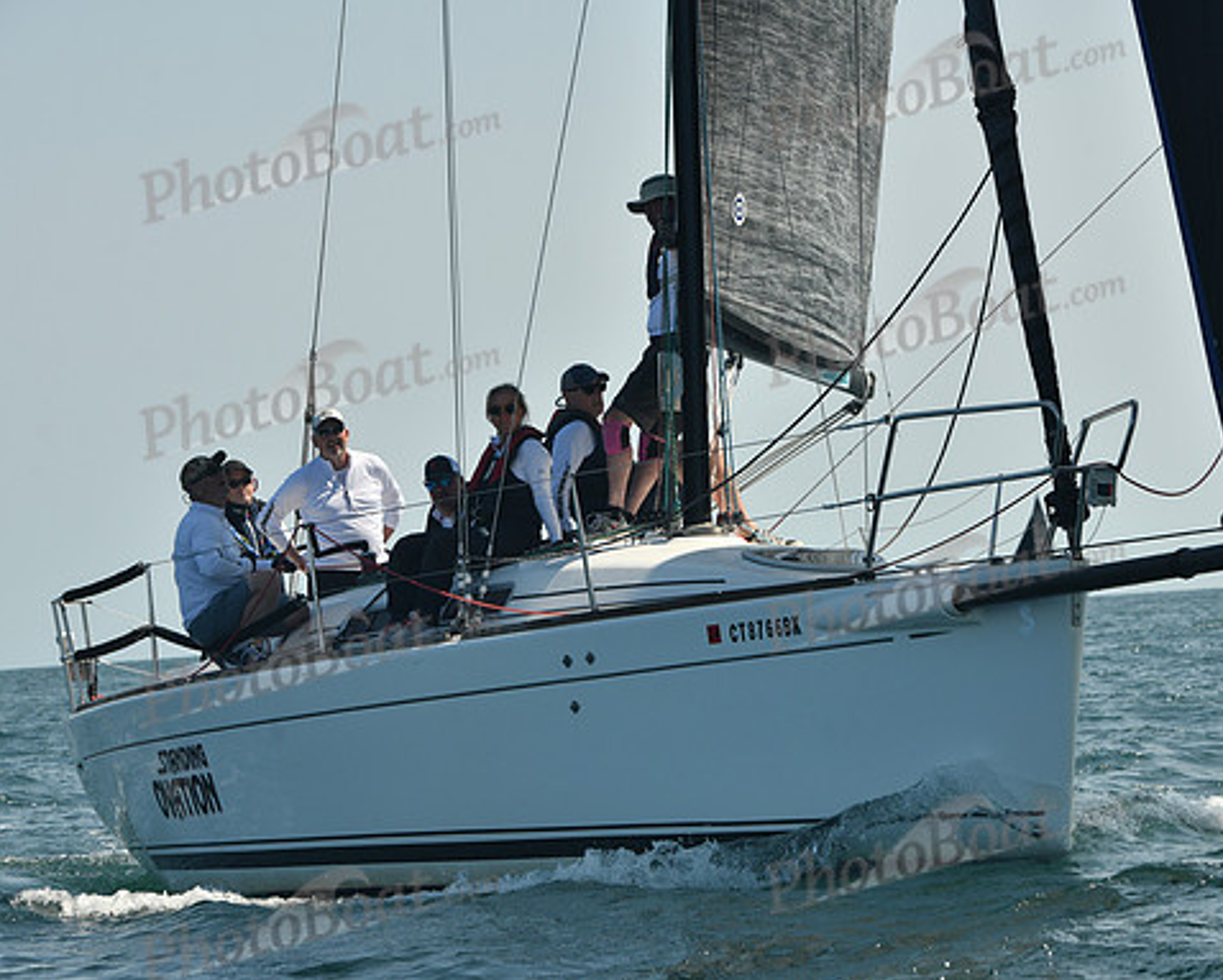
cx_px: 635
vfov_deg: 10.4
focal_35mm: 148
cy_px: 490
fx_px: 5360
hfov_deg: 13.0
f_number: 8
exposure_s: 1/640
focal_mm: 130
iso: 320
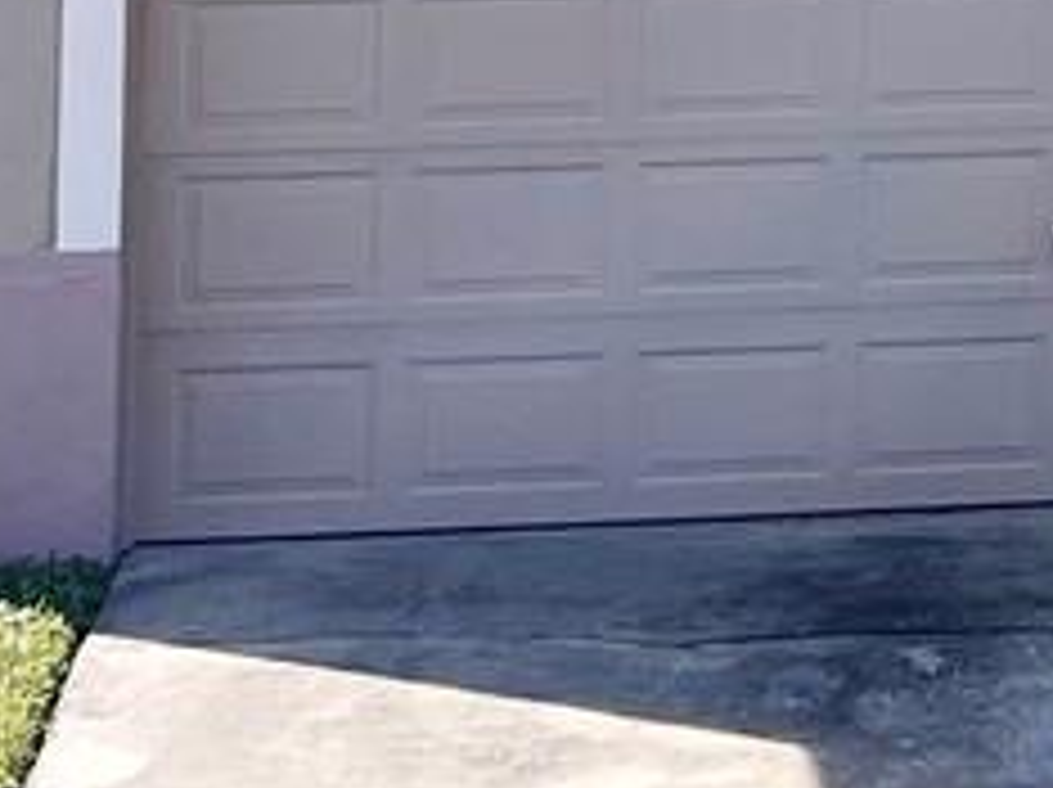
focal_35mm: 178
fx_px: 5409
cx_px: 1827
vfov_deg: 8.0
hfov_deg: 10.5
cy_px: -747
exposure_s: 1/6211
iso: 50
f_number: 1.5
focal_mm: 5.7
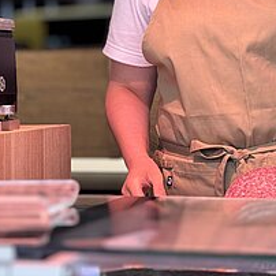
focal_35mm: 121
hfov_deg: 14.4
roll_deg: +0.4
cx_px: 137
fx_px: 1091
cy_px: 26
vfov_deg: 14.3
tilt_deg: +5.4
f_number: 1.78
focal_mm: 6.76
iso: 50
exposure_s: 1/148
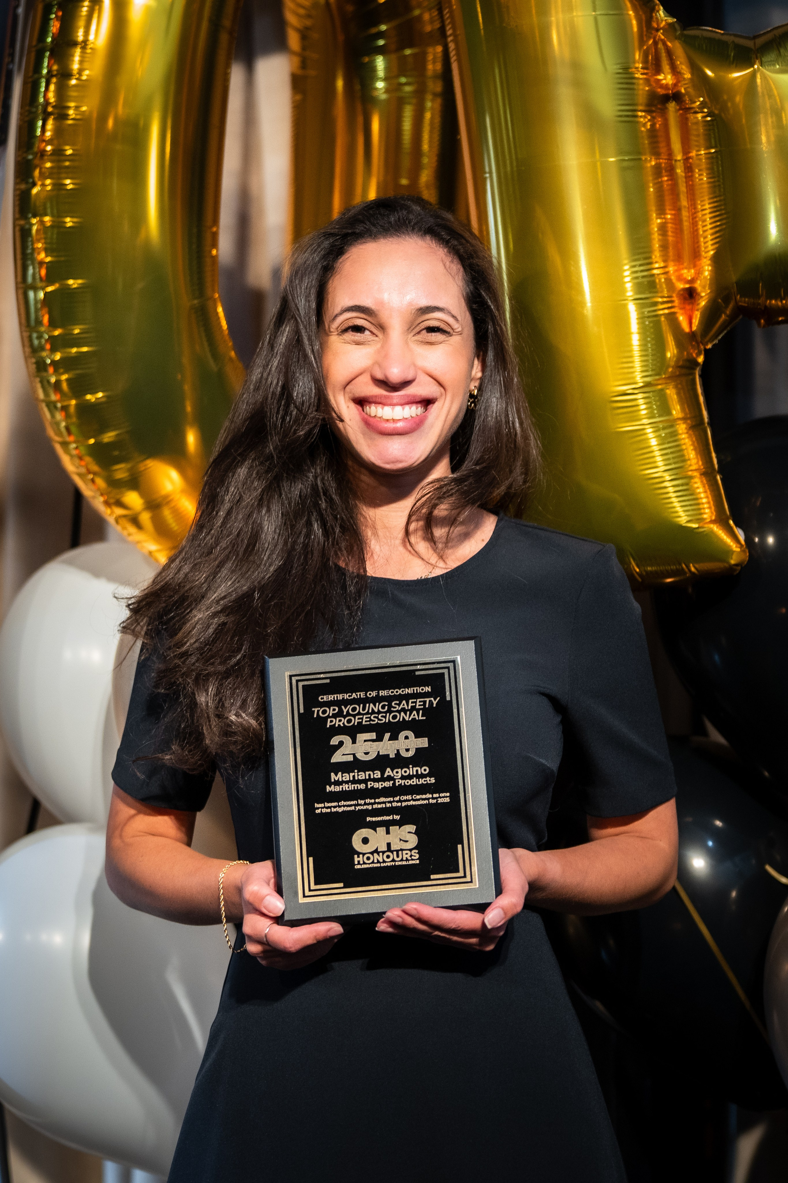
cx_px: 339
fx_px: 3161
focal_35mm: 96
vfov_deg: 21.2
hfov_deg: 14.2
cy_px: 539
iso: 1600
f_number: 2.2
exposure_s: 1/200
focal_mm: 59
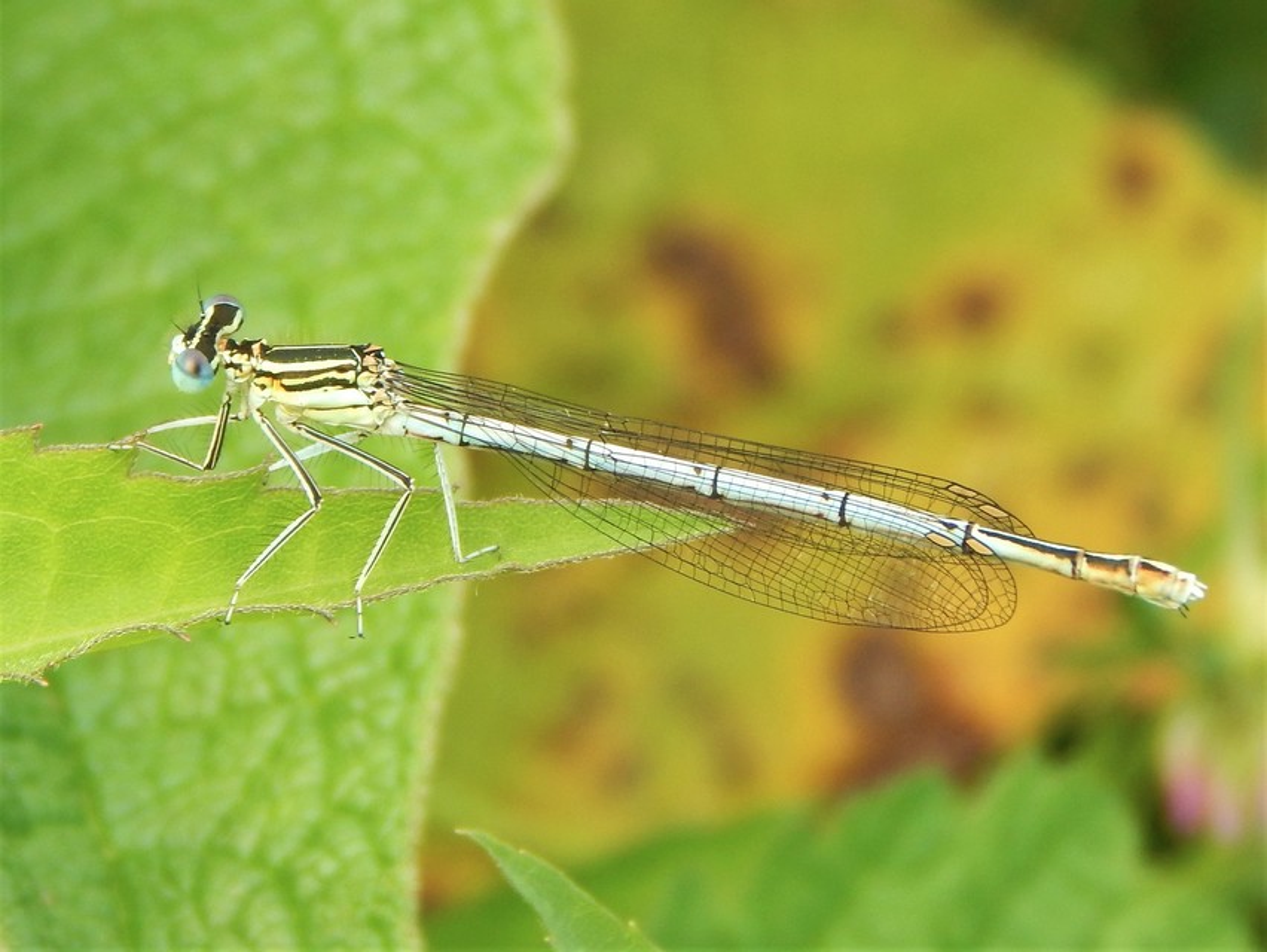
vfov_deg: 5.3
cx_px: 634
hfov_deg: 7.1
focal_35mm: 279
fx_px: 10218
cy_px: 476
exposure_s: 1/60
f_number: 5.7
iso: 125
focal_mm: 50.1
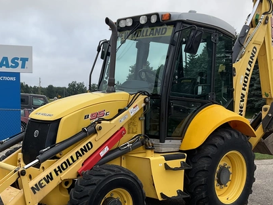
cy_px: 147
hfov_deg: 35.4
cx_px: 104
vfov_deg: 26.8
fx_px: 426
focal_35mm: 54
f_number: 1.8
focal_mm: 3
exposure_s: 1/728
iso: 25
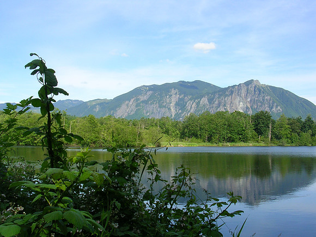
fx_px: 374
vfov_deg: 35.1
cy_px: 118
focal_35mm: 41
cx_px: 158
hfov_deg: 45.8
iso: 50
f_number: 5.8
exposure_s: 1/170
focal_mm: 6.2
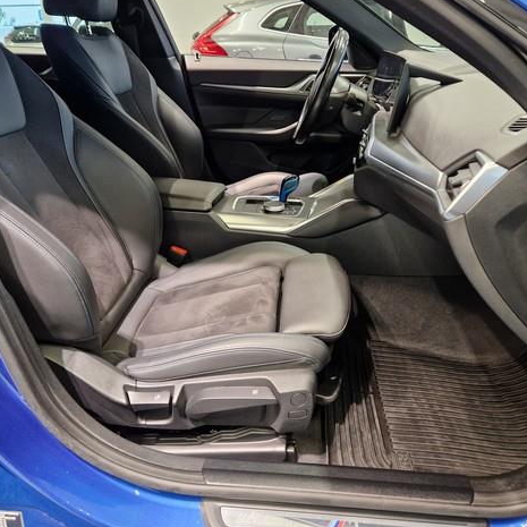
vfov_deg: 57.3
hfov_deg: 57.3
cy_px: 257
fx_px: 482
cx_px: 266
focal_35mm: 28
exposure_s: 1/100
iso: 320
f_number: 1.8
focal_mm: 5.4
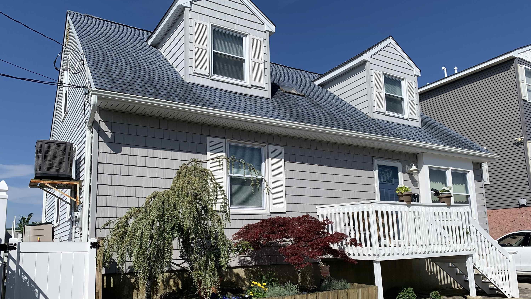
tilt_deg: +7.4
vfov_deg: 39.9
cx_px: 261
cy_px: 188
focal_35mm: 29
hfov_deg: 66.1
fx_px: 408
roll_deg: +1.2
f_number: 1.8
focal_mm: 4.25
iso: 25
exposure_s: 1/3650
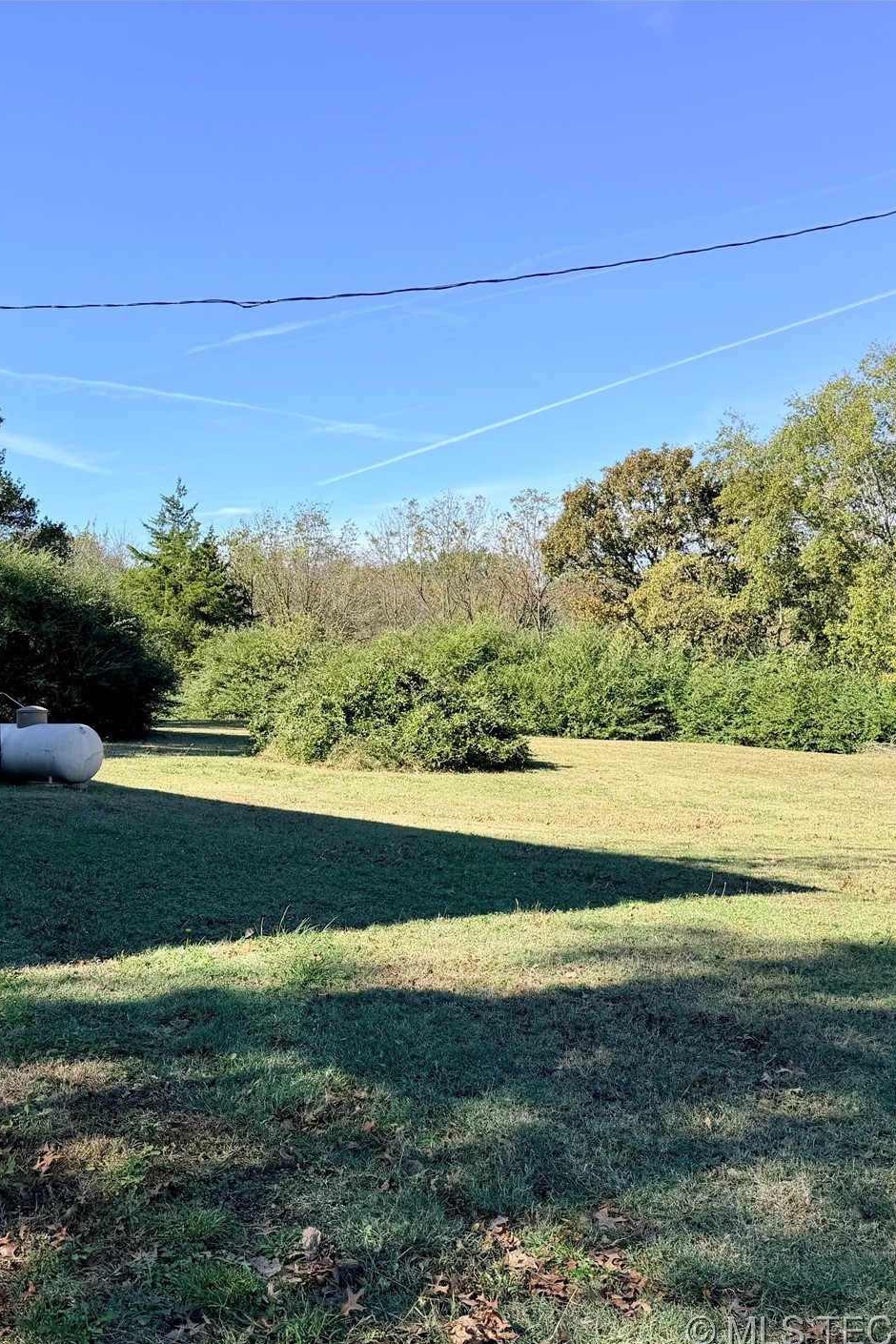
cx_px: 356
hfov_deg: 38.7
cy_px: 685
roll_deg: +1.5
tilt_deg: -1.7
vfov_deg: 55.8
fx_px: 1269
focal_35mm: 34
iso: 80
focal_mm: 6.76
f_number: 1.78
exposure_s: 1/2611
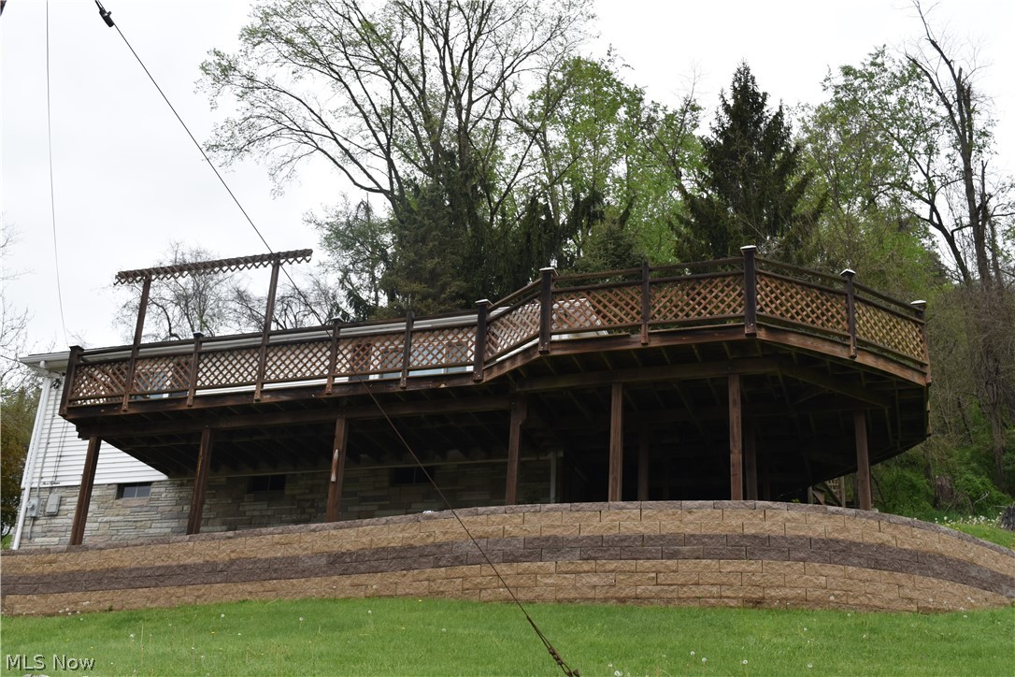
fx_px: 1184
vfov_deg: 31.9
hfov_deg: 46.4
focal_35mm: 42
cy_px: 338
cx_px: 508
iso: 400
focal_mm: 28
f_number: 8
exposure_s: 1/250
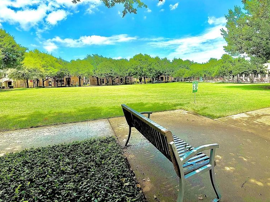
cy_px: 78
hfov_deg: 83.0
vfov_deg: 67.8
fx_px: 148
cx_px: 170
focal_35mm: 19
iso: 32
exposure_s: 1/770
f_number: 2.2
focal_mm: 2.22
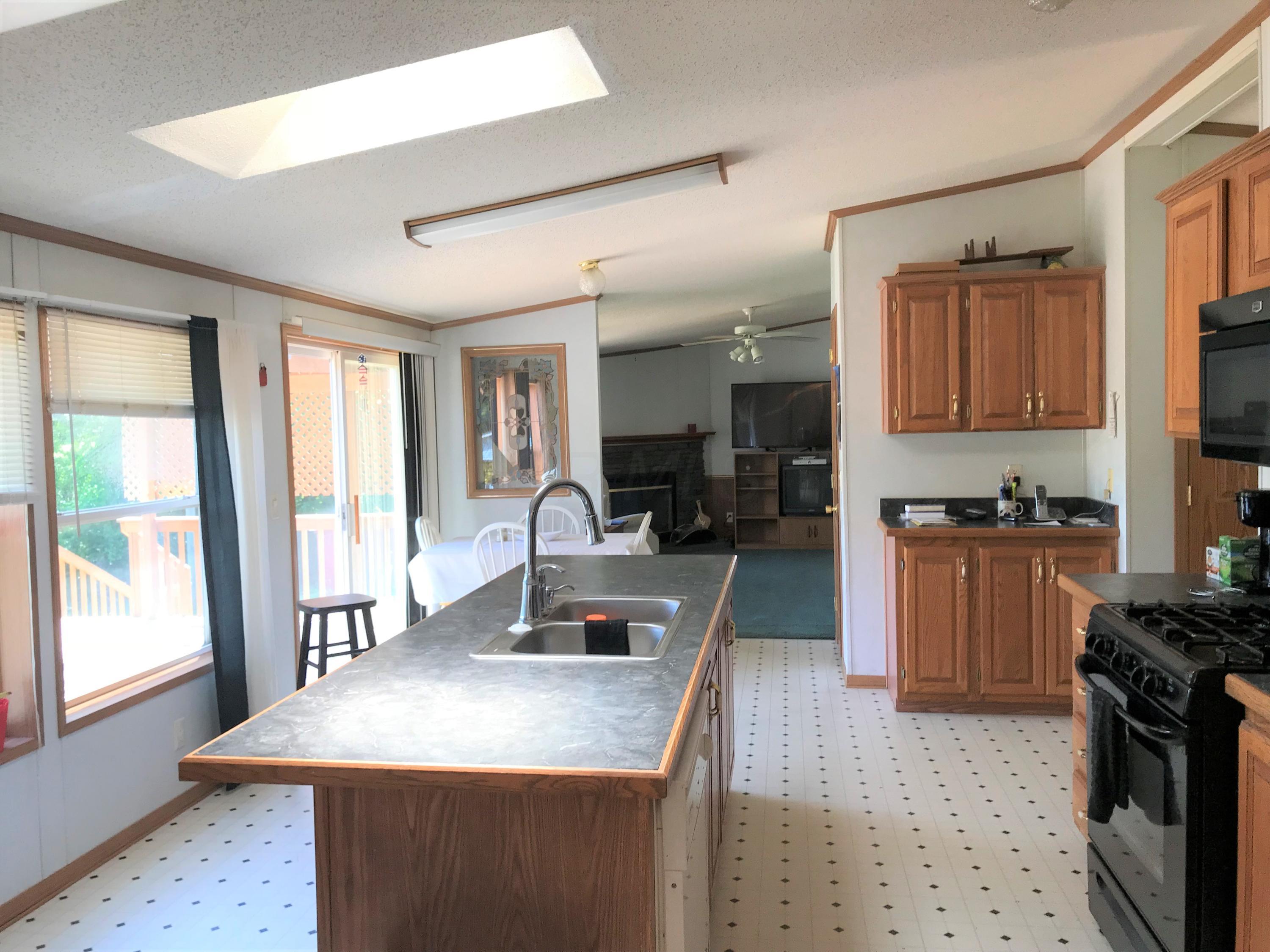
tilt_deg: -1.6
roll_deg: +1.3
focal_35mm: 28
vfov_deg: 49.7
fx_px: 1027
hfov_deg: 63.4
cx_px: 635
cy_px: 476
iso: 32
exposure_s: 1/60
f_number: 1.8
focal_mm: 3.99
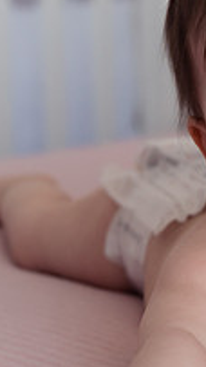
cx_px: 307
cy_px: 205
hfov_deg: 7.4
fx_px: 1556
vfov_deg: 13.4
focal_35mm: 160
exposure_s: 1/250
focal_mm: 52
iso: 800
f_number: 3.2
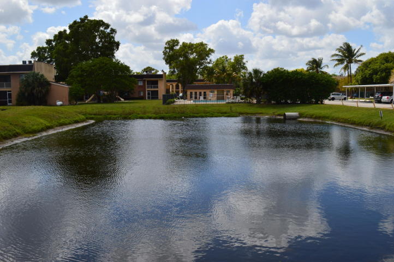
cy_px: 131
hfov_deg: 57.3
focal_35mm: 33
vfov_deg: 39.9
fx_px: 361
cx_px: 197
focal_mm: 22
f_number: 11
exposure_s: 1/500
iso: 280
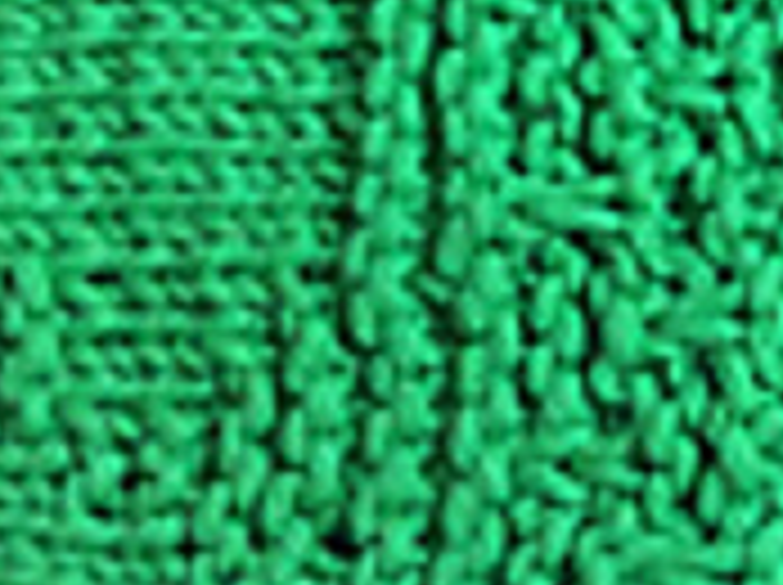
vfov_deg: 12.1
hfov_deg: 16.4
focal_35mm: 118
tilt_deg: -68.1
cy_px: -207
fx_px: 2665
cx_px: 788
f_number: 2.4
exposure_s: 1/24
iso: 250
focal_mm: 3.3
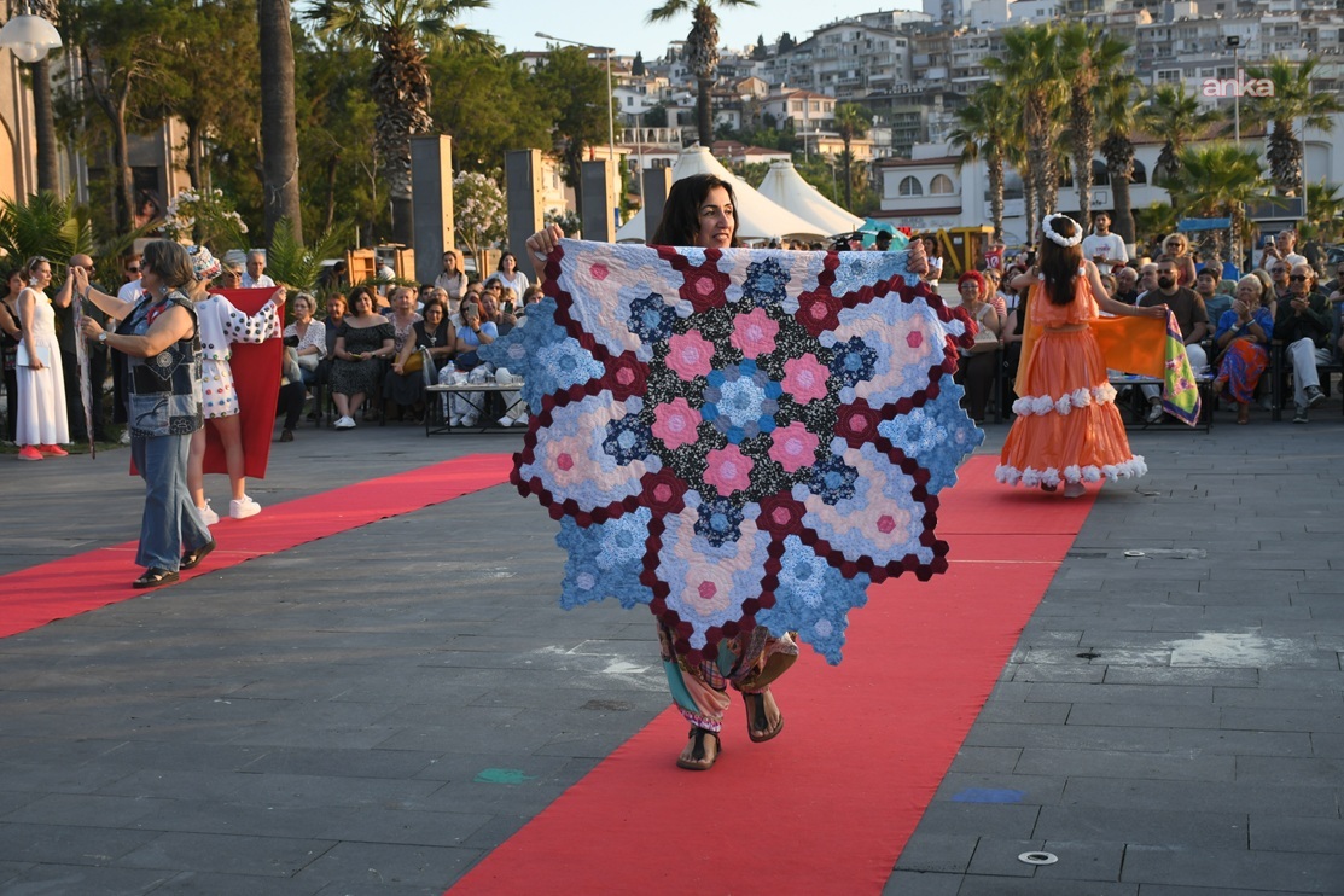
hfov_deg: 38.9
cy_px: 448
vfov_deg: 26.5
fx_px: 1904
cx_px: 672
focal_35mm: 51
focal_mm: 34
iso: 125
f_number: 4.2
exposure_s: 1/250
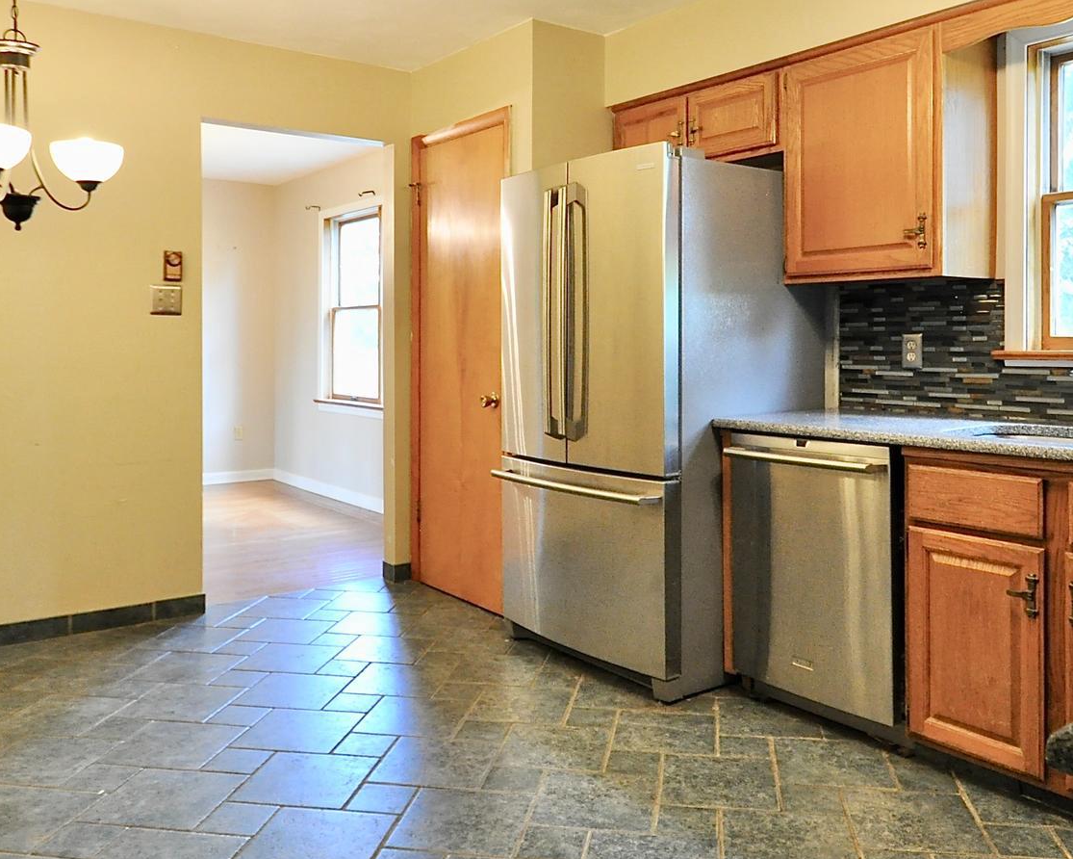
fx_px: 984
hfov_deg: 57.1
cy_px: 330
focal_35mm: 31
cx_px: 581
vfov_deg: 46.8
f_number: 4
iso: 1250
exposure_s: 1/60
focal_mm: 12
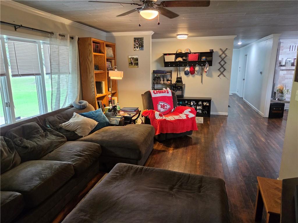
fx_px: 198
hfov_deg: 73.9
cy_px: 112
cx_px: 149
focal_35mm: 23
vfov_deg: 58.9
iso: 500
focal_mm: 5.4
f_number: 1.8
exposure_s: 1/120
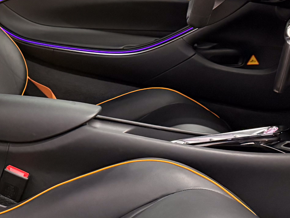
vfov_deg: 20.1
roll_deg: +2.9
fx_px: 603
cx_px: -3
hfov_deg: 25.6
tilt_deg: -5.6
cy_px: 25
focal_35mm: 72
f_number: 1.78
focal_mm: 6.76
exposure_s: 1/40
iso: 1000
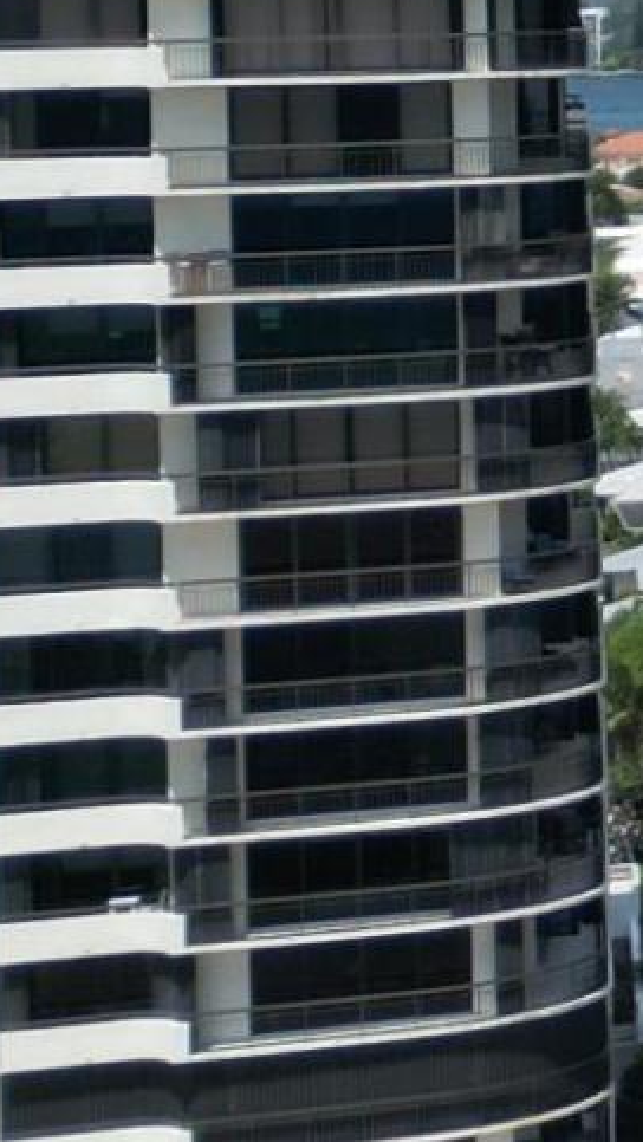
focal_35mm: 156
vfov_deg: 13.6
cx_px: 3380
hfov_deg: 5.5
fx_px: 4724
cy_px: 26
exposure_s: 1/4000
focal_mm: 6.72
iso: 120
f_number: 1.7
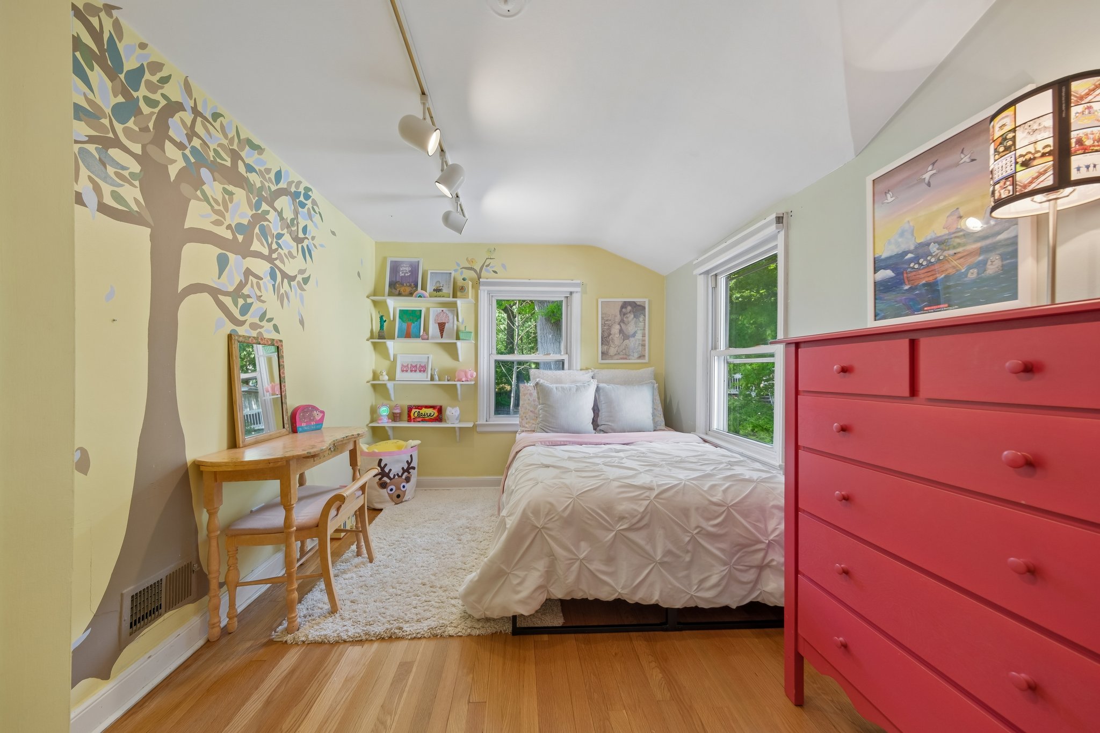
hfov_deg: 112.6
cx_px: 550
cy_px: 366
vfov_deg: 90.0
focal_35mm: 12
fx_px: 367
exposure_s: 1/15
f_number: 5.6
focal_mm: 8
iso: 160
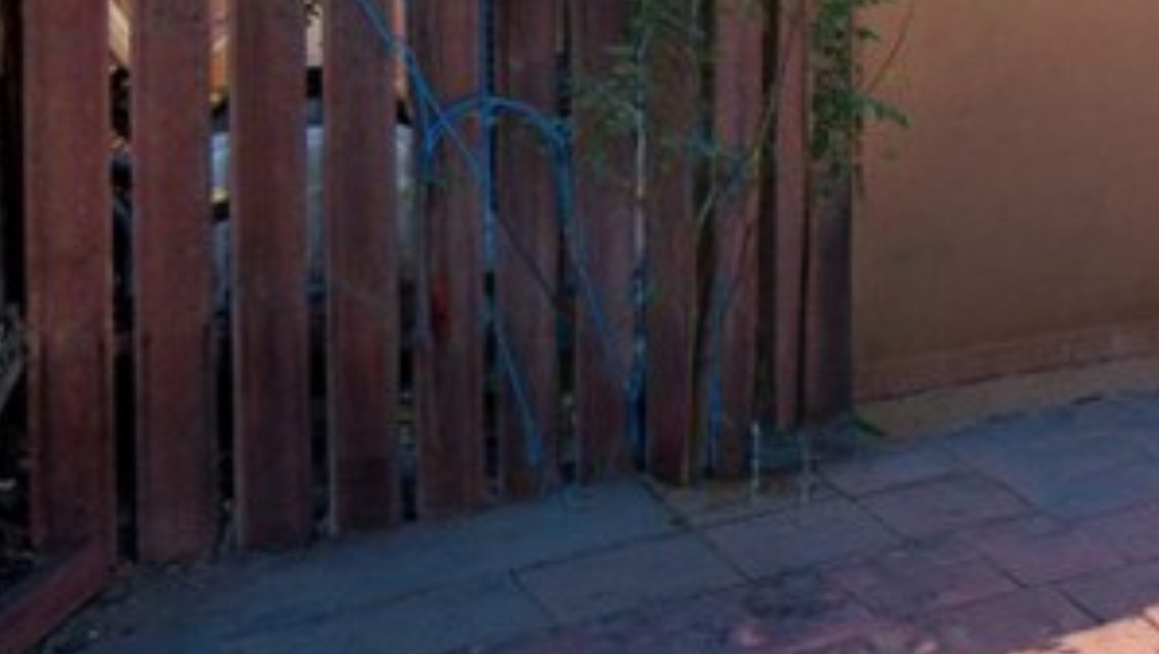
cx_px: 1785
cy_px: -167
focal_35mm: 54
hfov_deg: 26.4
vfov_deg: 20.5
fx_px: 1660
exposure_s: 1/320
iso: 100
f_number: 7.1
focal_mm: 10
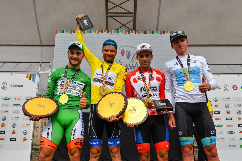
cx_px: 121
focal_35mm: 36
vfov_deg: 36.9
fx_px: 242
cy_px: 80
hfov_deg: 53.1
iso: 500
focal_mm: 24
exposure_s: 1/1000
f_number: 7.1
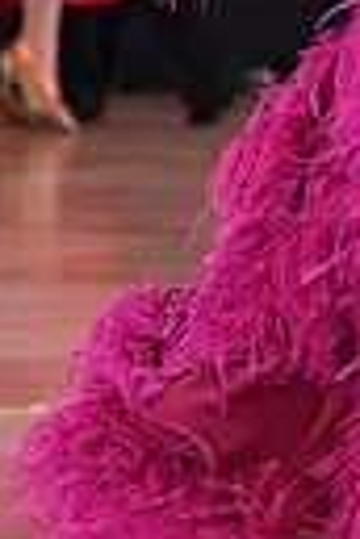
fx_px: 4905
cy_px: -142
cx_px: 437
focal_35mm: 327
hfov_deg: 4.2
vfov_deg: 6.3
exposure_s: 1/250
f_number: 4.5
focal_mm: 73
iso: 2500
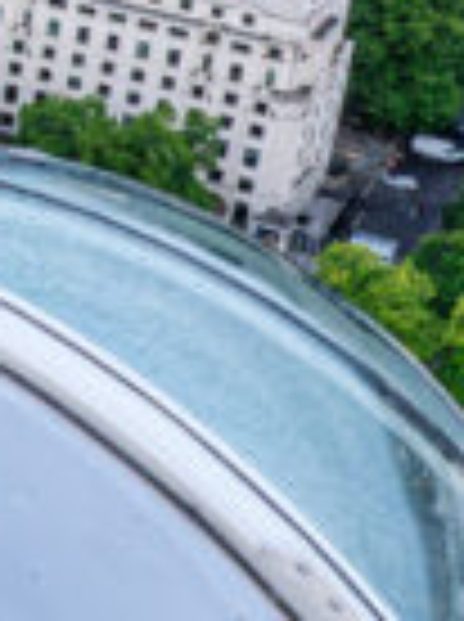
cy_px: -54
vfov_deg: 14.3
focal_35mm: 135
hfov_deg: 8.6
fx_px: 2420
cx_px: -1056
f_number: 3.2
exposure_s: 1/80
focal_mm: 12.29
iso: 100
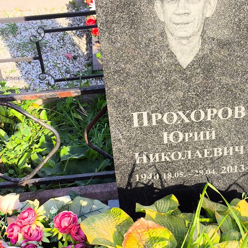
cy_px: 124
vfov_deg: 28.6
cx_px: 160
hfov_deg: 28.5
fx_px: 486
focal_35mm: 60
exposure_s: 1/601
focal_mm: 4.71
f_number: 1.7
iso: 50
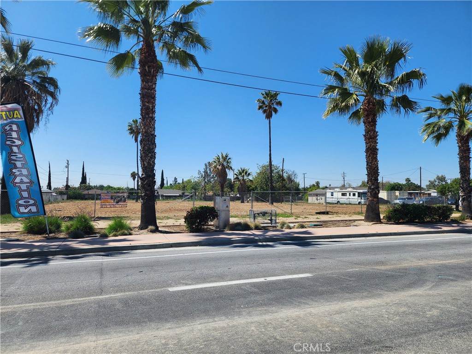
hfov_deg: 73.9
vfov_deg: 58.9
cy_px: 177
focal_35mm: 23
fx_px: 314
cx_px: 236
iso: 12
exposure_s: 1/1205
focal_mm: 6.4
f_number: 1.8
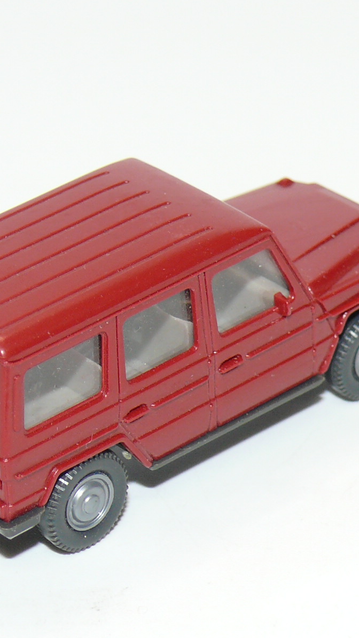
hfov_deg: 6.2
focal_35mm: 197
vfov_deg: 10.9
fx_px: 3335
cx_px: 150
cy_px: 319
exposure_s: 1/30
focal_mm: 16.2
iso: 100
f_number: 4
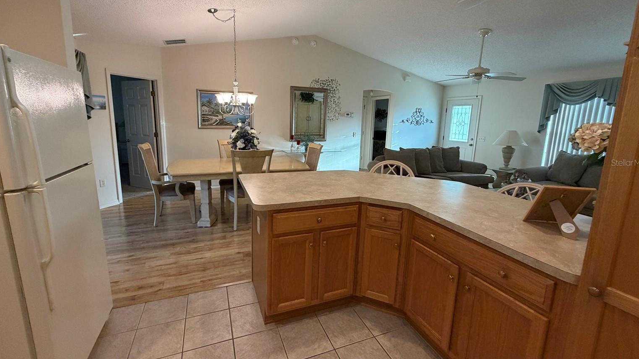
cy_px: 162
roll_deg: -1.0
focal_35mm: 16
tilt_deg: -10.0
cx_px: 316
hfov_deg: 99.4
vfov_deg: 66.9
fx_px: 271
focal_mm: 2.22
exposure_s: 1/60
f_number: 2.2
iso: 250
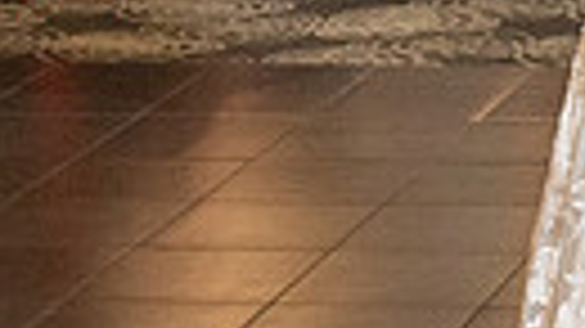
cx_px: 727
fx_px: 4047
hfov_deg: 8.2
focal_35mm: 261
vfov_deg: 4.6
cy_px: -390
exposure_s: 1/125
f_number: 4.5
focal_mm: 27
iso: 800
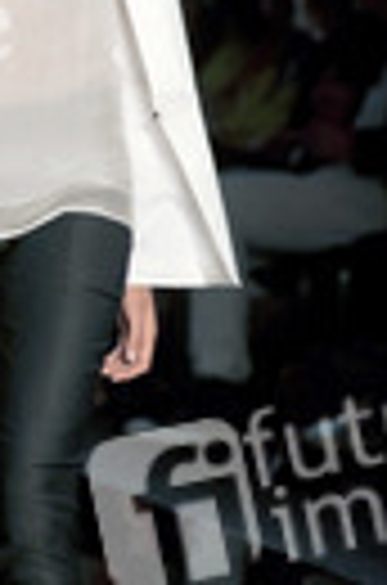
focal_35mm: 525
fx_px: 8510
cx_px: -90
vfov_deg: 3.9
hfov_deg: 2.6
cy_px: 261
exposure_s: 1/200
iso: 1600
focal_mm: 170
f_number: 6.3
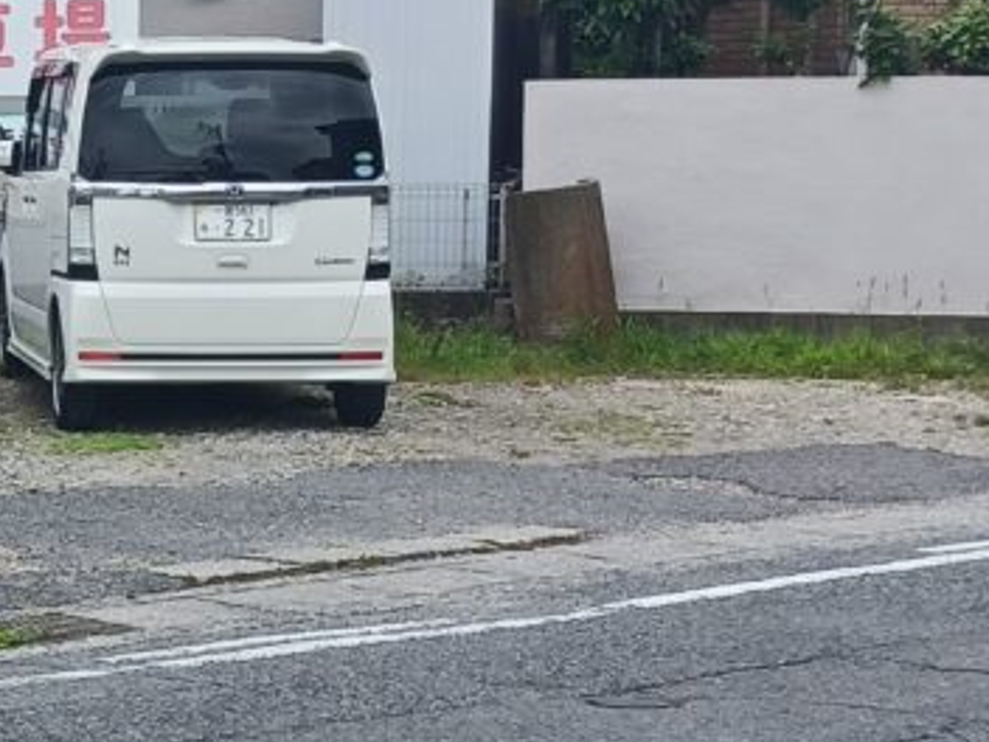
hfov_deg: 14.6
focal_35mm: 128
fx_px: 3657
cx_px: -382
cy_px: 450
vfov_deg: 11.6
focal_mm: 4.7
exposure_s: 1/531
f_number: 1.7
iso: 50
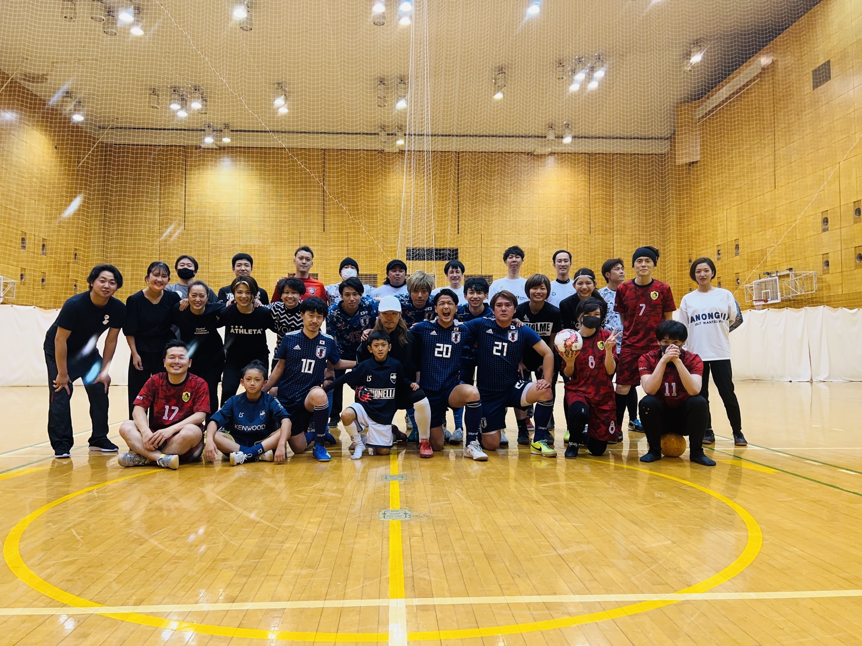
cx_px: 431
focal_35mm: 26
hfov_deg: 67.3
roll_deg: +0.2
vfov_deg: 53.1
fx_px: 647
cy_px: 323
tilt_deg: +1.9
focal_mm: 5.7
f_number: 1.5
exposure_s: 1/50
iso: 125
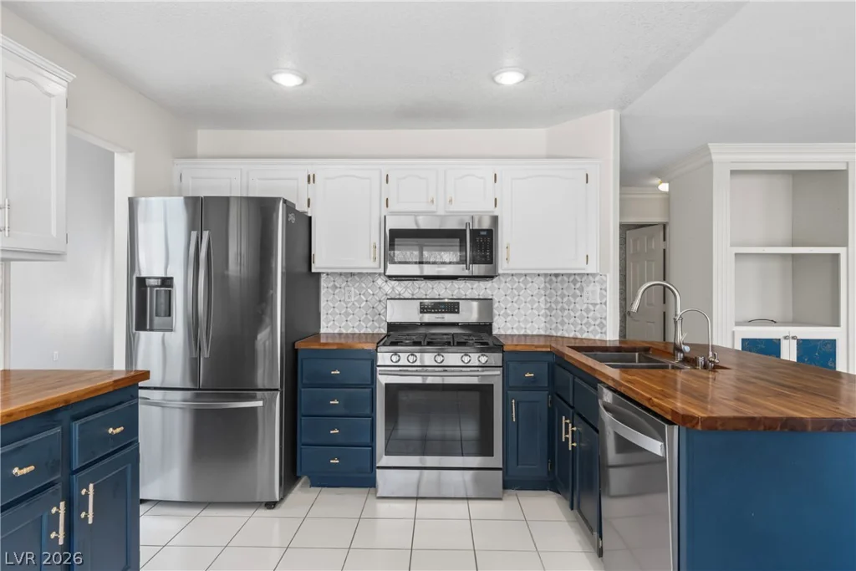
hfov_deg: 84.0
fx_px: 476
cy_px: 286
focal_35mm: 20
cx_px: 428
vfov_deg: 61.9
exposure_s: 1/25
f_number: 8
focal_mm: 20
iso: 400
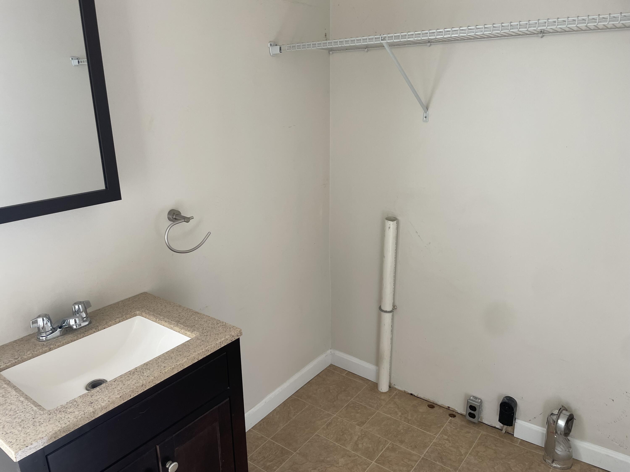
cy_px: 236
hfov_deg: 67.3
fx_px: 473
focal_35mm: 26
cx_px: 315
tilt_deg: -16.7
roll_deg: +1.6
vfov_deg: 53.1
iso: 50
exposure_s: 1/121
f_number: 1.6
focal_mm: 4.2
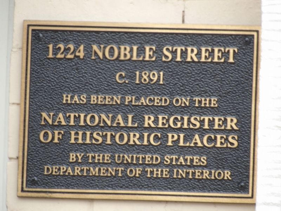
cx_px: 140
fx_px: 6884
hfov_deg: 2.3
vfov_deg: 1.8
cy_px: 106
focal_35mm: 848
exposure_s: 1/50
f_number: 4.8
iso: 209
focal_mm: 152.1
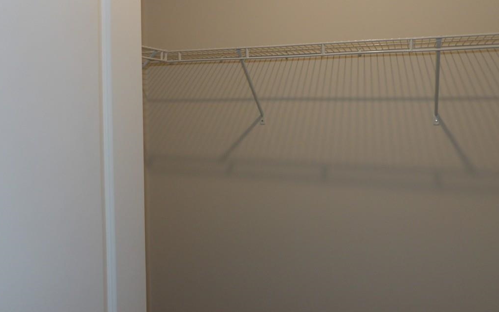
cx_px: 247
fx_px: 408
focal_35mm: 30
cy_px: 125
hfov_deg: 62.9
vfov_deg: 41.6
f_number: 3.4
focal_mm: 5
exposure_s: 1/33
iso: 200
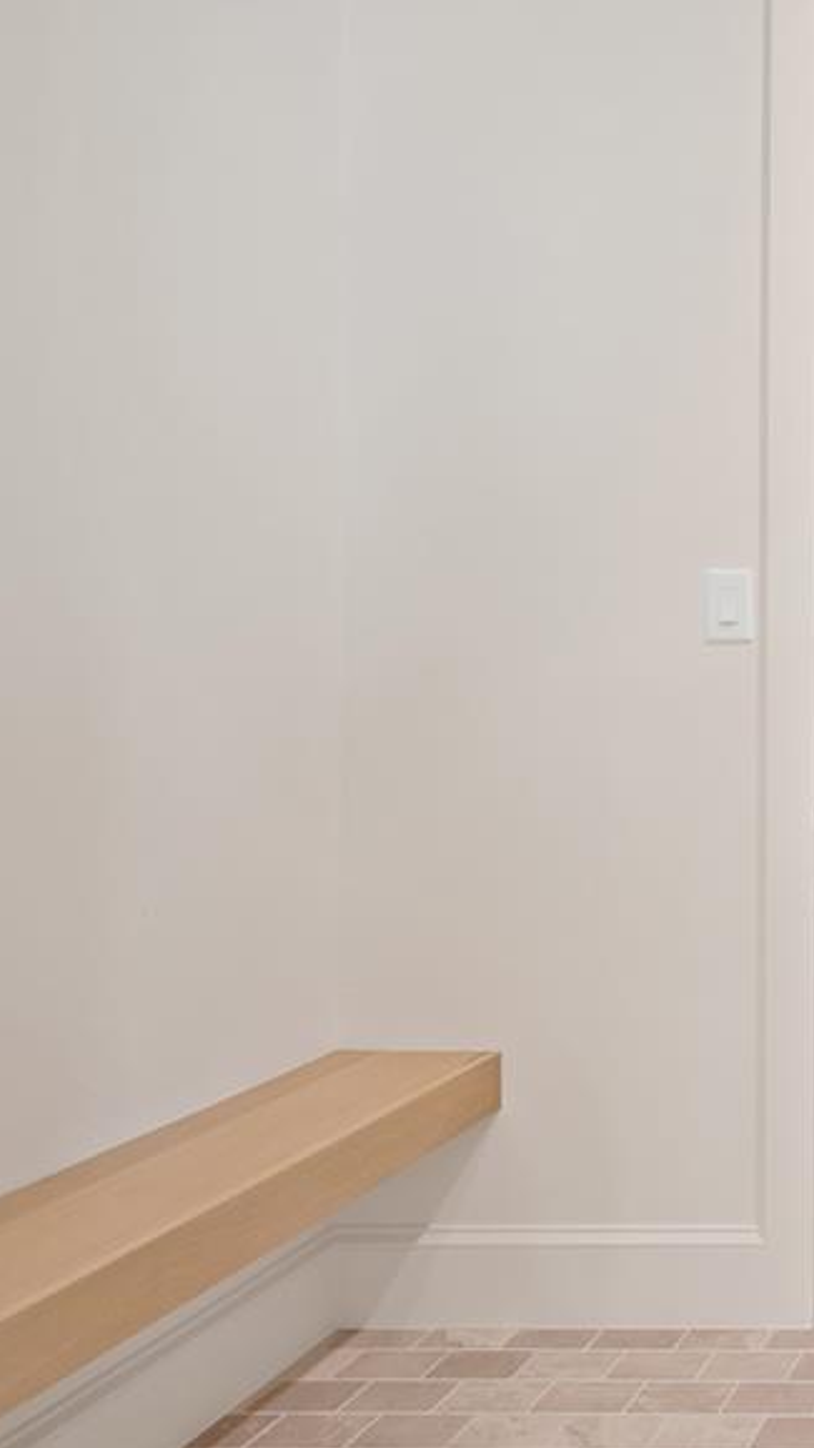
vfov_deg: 71.8
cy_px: 671
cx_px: 1220
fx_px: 998
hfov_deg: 28.6
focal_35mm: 26
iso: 640
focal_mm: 14
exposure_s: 1/1.25
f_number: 9
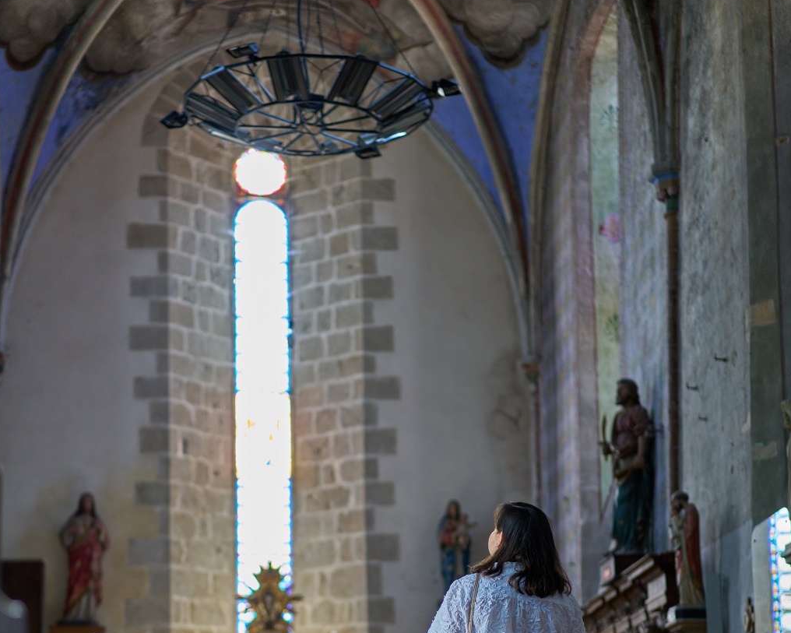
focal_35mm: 78
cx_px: 394
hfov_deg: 24.4
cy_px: 549
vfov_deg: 19.4
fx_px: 1826
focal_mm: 55
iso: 1250
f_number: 1.8
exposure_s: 1/200
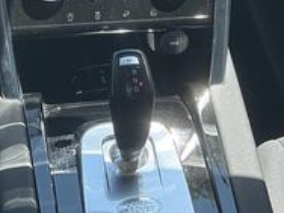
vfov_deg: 12.2
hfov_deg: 16.5
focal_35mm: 119
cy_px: -48
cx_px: 98
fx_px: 976
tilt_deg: -38.4
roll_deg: +8.6
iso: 25
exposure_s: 1/286
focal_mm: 3
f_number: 1.8
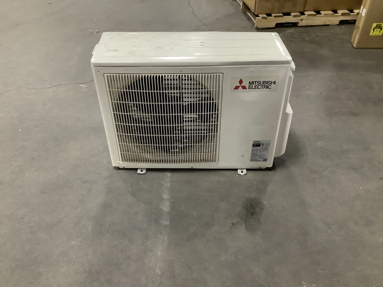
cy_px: 144
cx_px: 192
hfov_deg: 58.3
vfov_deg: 45.5
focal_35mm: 31
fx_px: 343
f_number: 2.4
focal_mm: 3.3
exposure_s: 1/30
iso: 400
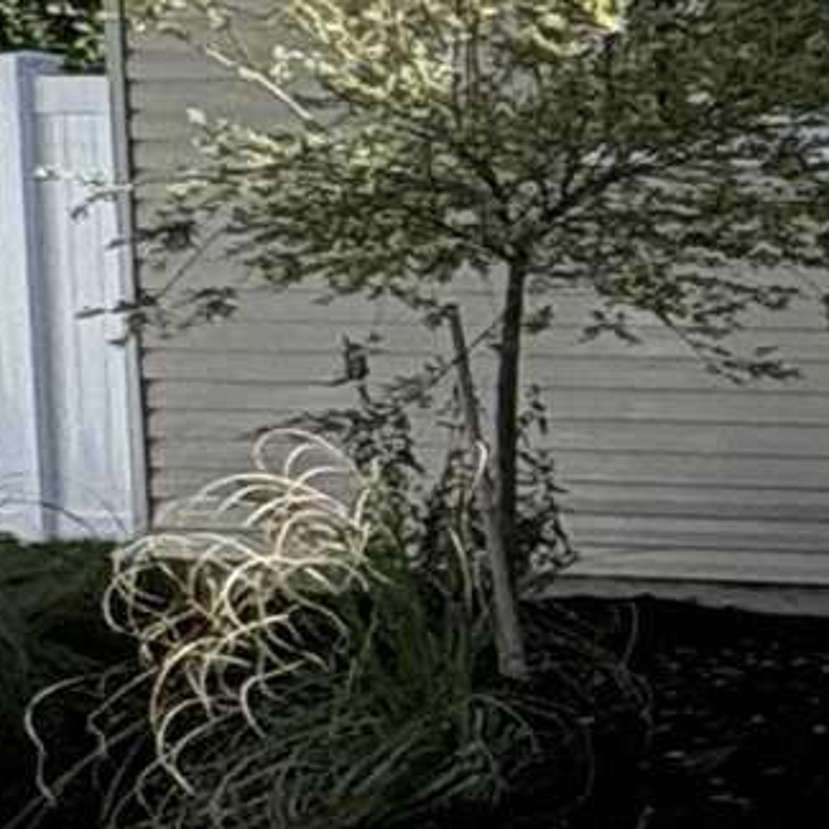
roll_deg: -0.1
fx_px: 3170
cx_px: 3390
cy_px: 347
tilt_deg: -2.5
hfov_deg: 8.0
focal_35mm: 117
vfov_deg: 14.9
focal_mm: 2.22
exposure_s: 1/1143
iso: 40
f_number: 2.2
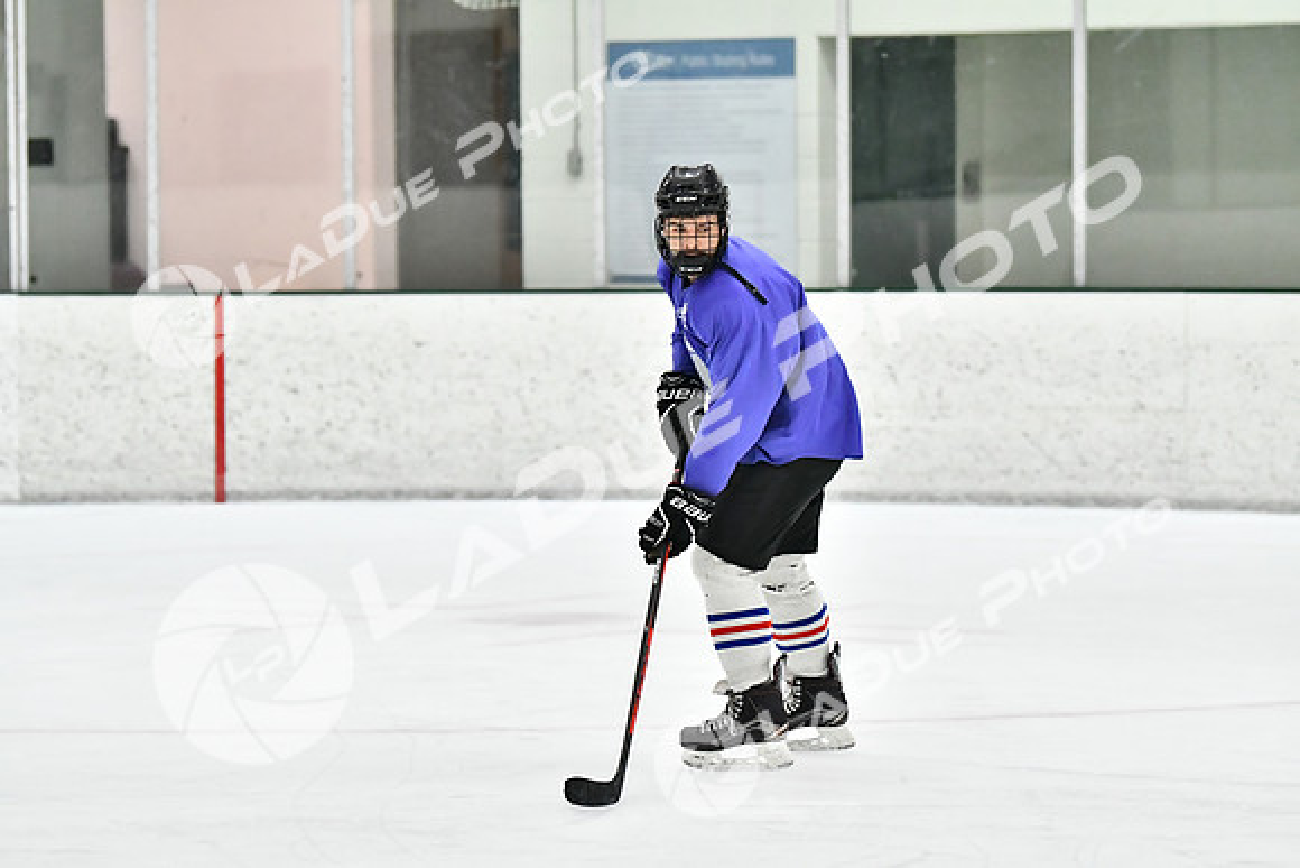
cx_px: 650
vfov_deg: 7.0
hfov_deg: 10.5
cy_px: 434
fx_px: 7043
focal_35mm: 195
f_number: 2.8
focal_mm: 130
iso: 6400
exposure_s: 1/1600
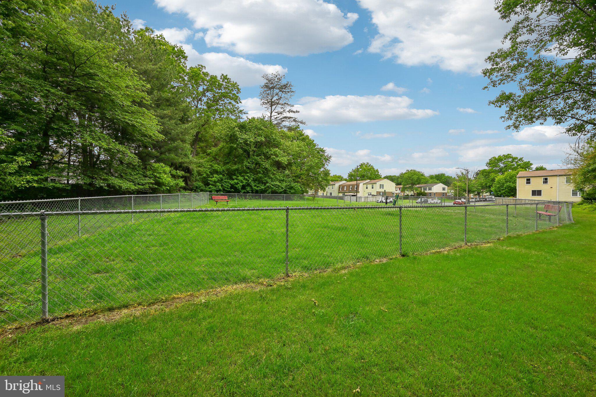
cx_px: 298
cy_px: 198
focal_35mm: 14
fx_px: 232
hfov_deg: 104.3
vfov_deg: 81.2
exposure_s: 1/200
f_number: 8
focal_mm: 14
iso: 100
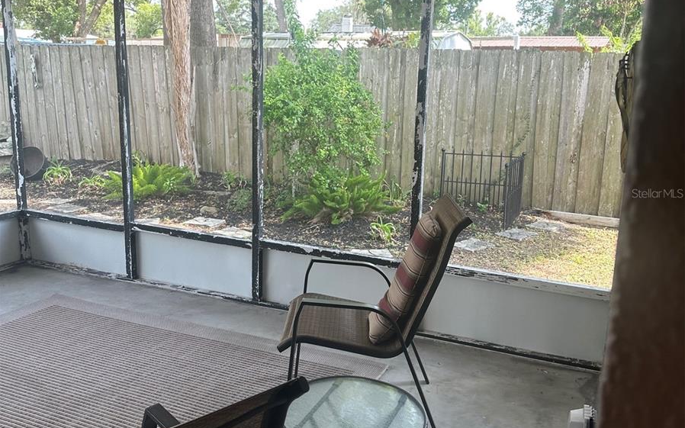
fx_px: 635
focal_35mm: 34
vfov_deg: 37.2
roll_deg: -0.9
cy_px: 193
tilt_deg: -10.3
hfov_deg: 56.7
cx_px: 342
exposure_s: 1/228
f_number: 1.78
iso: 64
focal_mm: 6.86
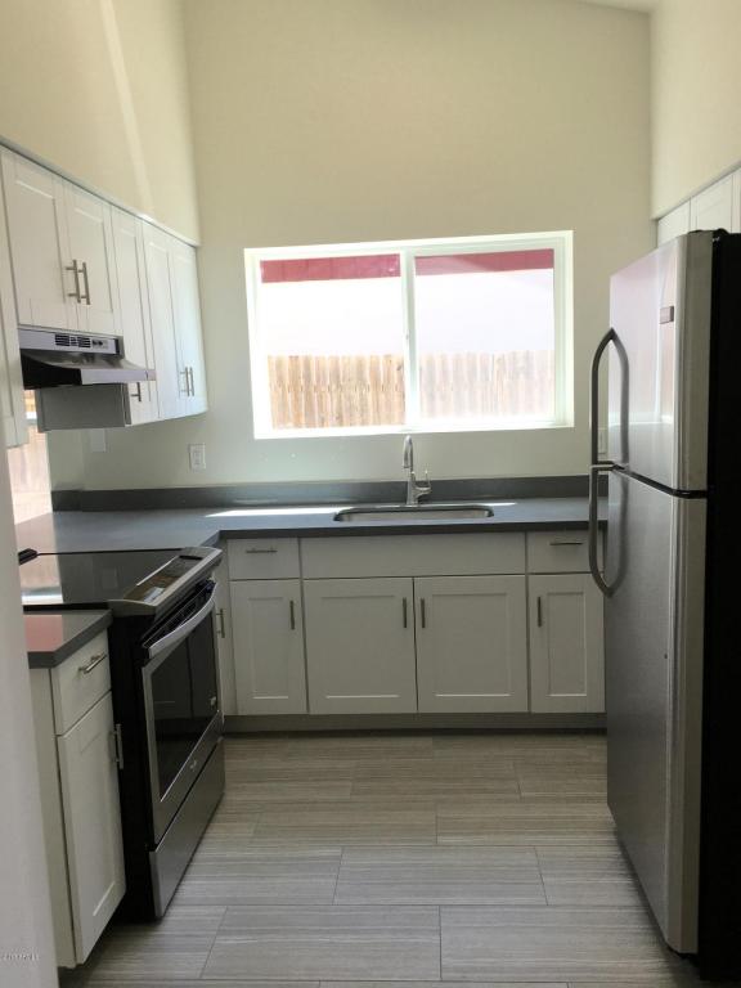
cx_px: 370
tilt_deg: -7.2
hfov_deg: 48.2
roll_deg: +1.6
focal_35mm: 29
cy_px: 494
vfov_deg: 61.7
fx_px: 828
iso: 32
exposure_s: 1/120
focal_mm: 4.15
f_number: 2.2
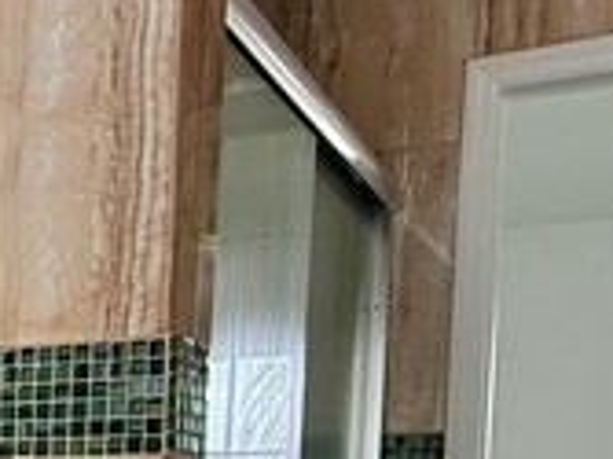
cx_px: -330
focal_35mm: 86
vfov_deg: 15.7
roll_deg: -0.7
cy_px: 694
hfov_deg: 19.5
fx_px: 1522
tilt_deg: -3.8
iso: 250
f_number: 2.2
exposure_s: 1/120
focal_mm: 2.22
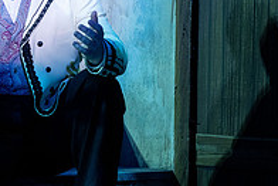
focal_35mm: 593
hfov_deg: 3.5
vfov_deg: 2.3
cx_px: -122
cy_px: 6
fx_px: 4583
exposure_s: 1/160
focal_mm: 200
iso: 1600
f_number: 5
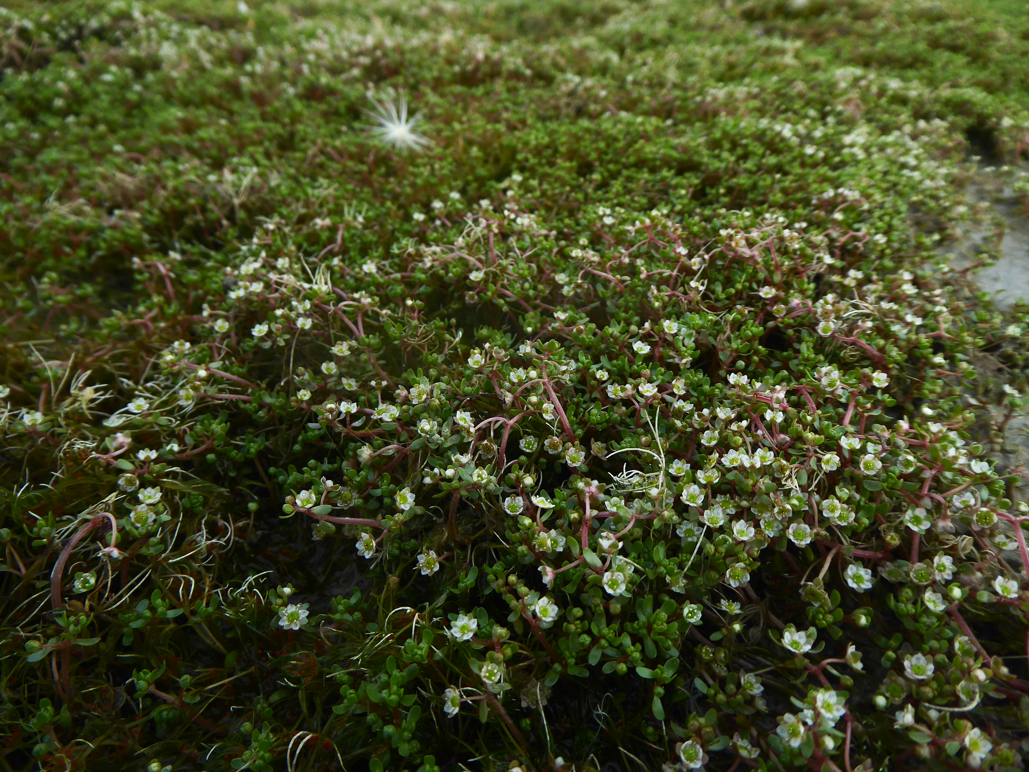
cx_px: 514
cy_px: 386
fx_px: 713
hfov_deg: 71.6
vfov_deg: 56.8
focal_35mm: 24
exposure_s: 1/250
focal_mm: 4.3
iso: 80
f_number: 3.3
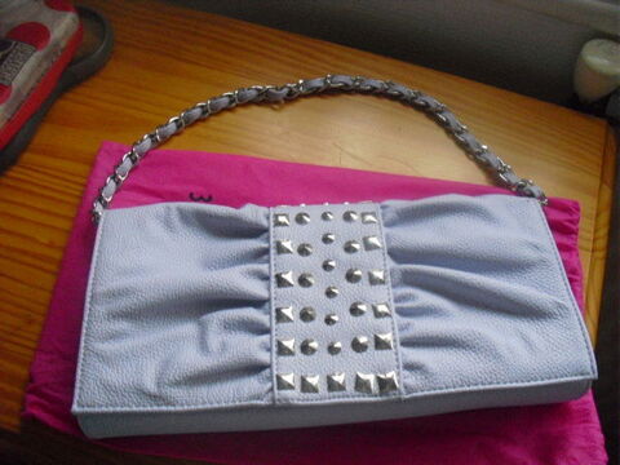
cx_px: 310
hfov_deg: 51.4
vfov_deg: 39.7
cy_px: 232
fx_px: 645
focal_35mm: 36
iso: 800
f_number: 3.1
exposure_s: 1/60
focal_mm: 6.3
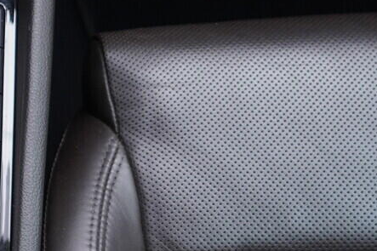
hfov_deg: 16.2
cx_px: -171
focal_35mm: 117
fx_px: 1225
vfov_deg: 11.7
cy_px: 124
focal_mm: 24
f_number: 2.8
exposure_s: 1/40
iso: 320
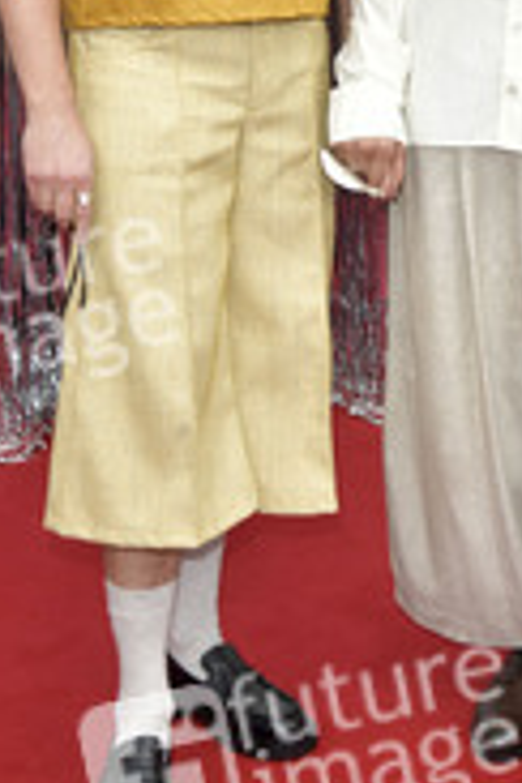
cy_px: 107
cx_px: 424
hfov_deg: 14.2
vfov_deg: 20.9
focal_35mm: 96
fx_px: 2088
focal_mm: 44
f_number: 5.6
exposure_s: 1/200
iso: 640
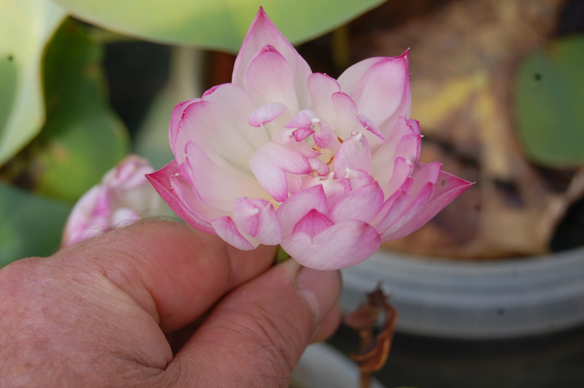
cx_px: 290
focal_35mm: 85
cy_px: 196
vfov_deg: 16.1
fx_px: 1370
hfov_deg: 24.1
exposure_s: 1/250
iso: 200
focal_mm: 55
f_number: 8
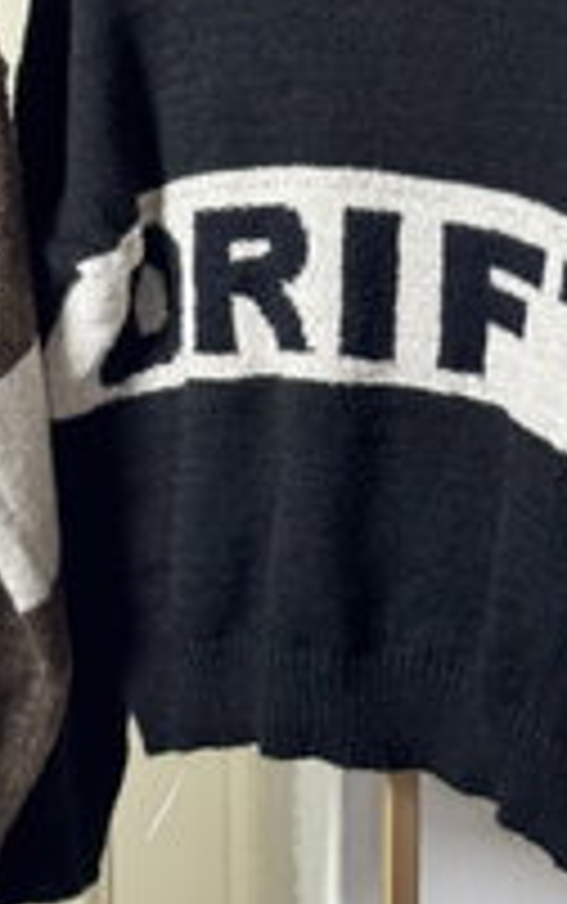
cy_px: 173
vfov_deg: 15.4
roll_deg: +1.4
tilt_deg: -8.8
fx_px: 3331
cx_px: 4
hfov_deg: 9.7
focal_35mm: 135
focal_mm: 6.76
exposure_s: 1/100
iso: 160
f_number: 1.78
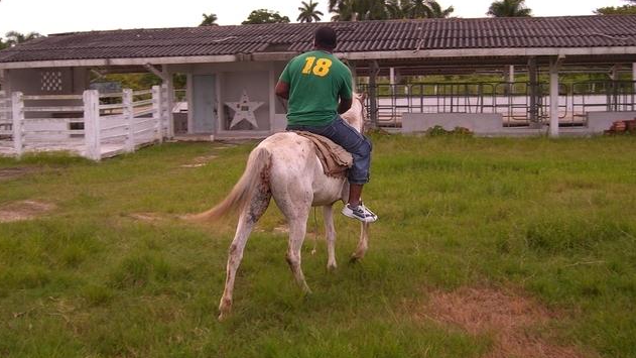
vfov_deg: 28.3
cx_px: 315
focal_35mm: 42
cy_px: 135
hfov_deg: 48.4
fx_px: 708
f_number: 2.8
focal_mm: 7.9
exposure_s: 1/60
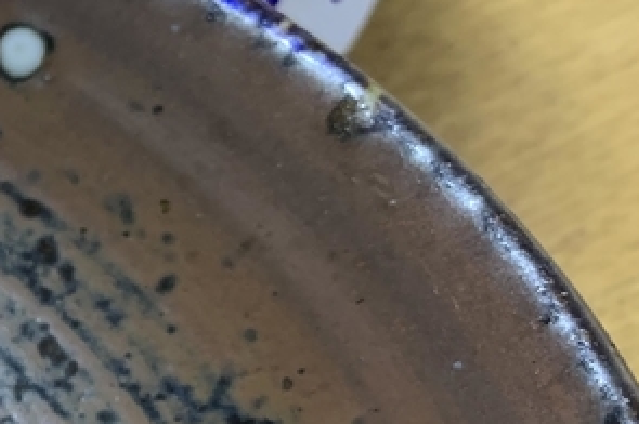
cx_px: -438
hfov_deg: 18.1
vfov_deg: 14.2
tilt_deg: -54.7
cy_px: 476
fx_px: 1667
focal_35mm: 94
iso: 160
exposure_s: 1/60
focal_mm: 4.25
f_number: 1.8
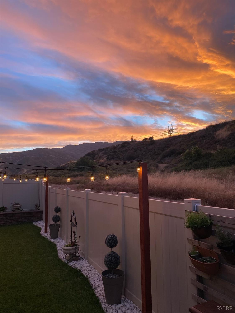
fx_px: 235
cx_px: 118
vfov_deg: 67.3
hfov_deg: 53.1
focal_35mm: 26
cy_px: 156
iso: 64
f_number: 1.8
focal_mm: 4.25
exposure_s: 1/120
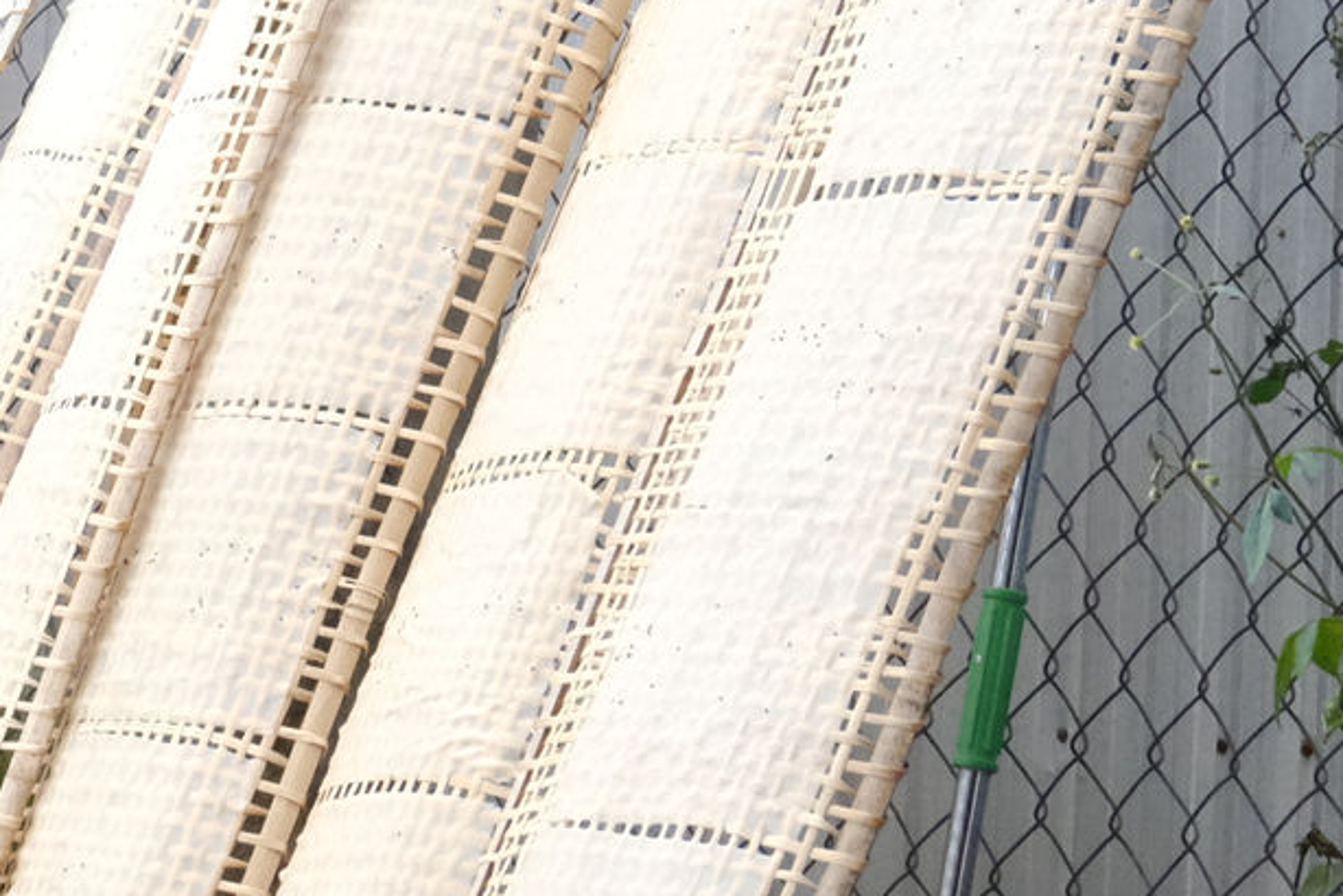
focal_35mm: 180
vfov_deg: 7.6
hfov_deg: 11.1
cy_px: 189
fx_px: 6718
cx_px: -437
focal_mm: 35.8
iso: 5000
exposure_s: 1/4000
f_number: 4
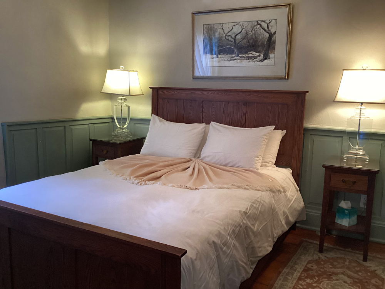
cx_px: 192
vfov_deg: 45.4
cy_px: 144
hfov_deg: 58.4
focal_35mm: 31
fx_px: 345
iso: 200
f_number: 2.4
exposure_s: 1/60
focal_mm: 3.3
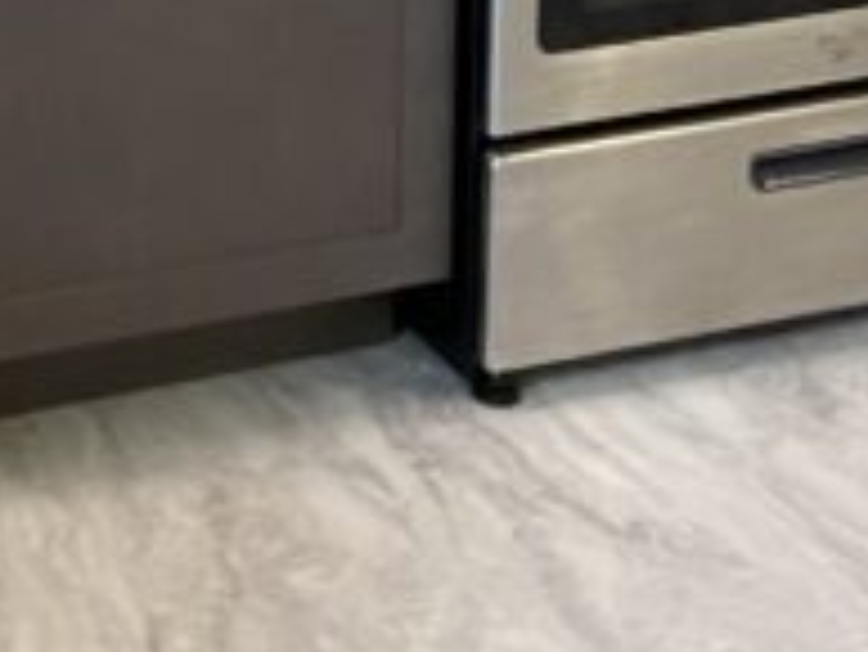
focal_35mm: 138
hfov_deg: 13.9
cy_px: -845
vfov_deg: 9.7
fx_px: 3463
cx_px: -171
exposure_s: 1/60
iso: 80
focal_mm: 4.25
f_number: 1.8
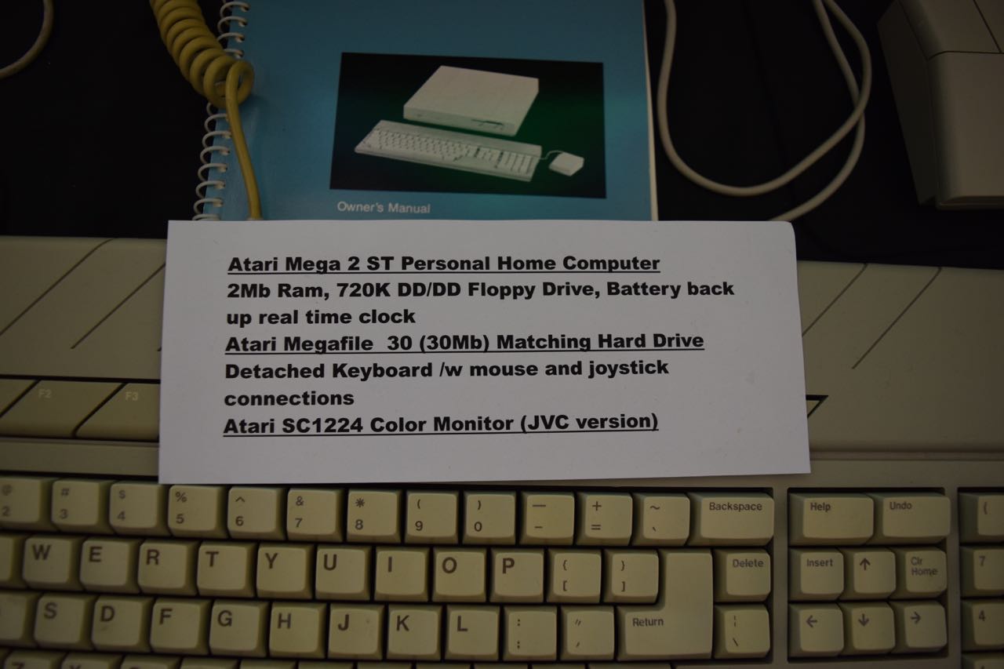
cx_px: 502
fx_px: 753
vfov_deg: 47.9
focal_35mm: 27
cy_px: 334
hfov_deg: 67.4
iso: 640
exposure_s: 1/60
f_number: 4
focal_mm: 18
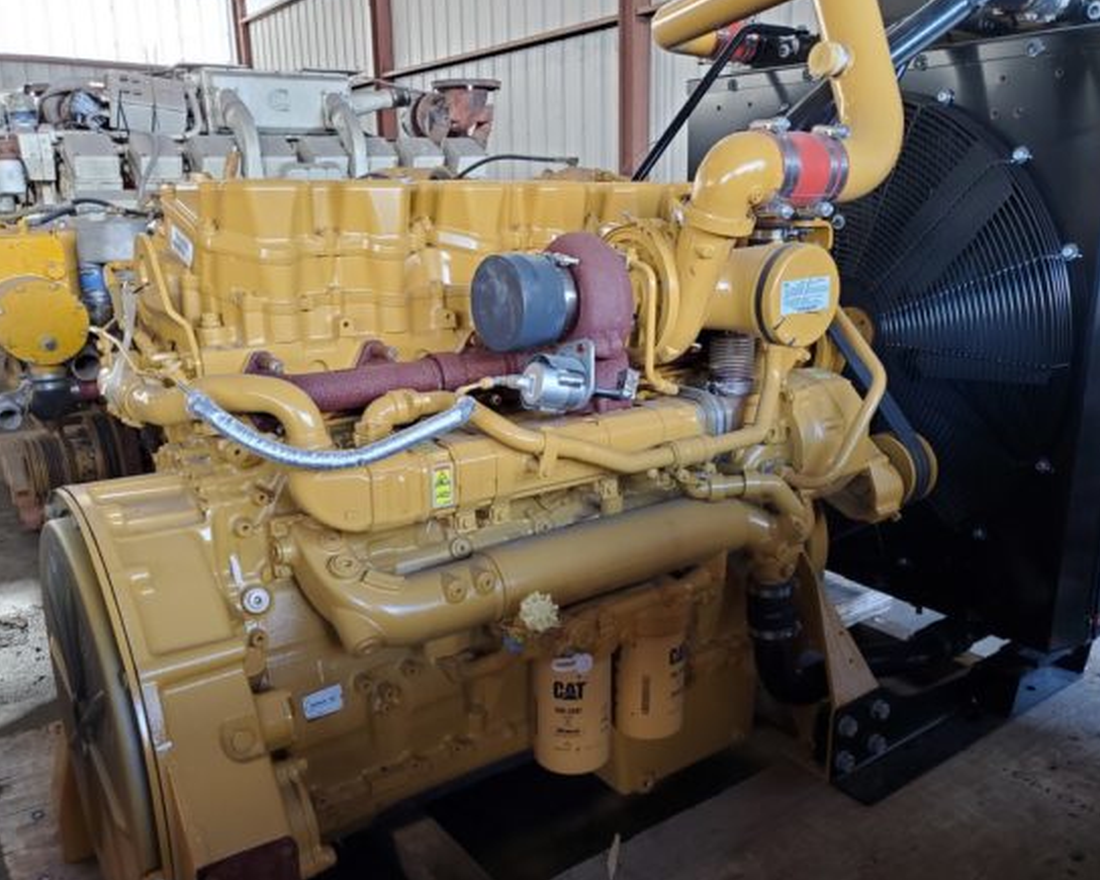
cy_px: 445
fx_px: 911
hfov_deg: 62.1
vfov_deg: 51.5
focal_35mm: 28
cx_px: 590
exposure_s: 1/78
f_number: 1.5
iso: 200
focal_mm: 4.3
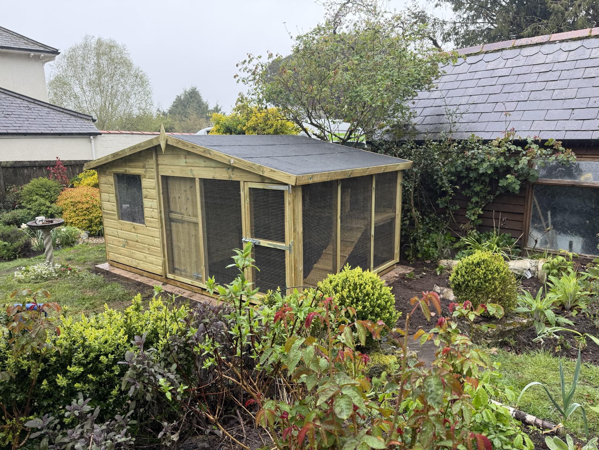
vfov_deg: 56.8
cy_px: 225
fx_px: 415
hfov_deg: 71.6
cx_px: 300
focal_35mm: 24
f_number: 1.78
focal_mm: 6.76
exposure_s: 1/206
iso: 80
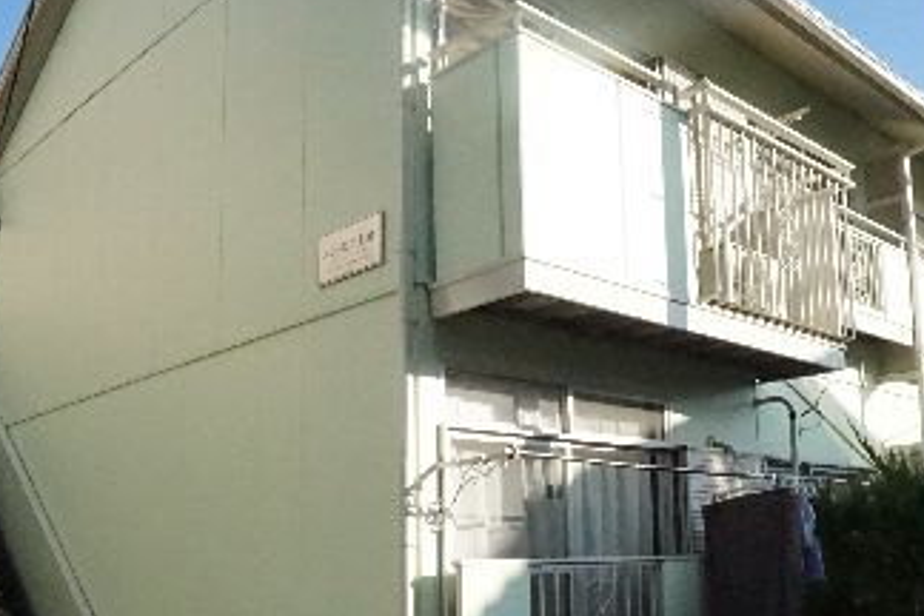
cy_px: 469
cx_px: 642
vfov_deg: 35.1
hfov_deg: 50.6
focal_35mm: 37
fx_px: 950
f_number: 13
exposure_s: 1/2500
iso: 5000
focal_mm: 10
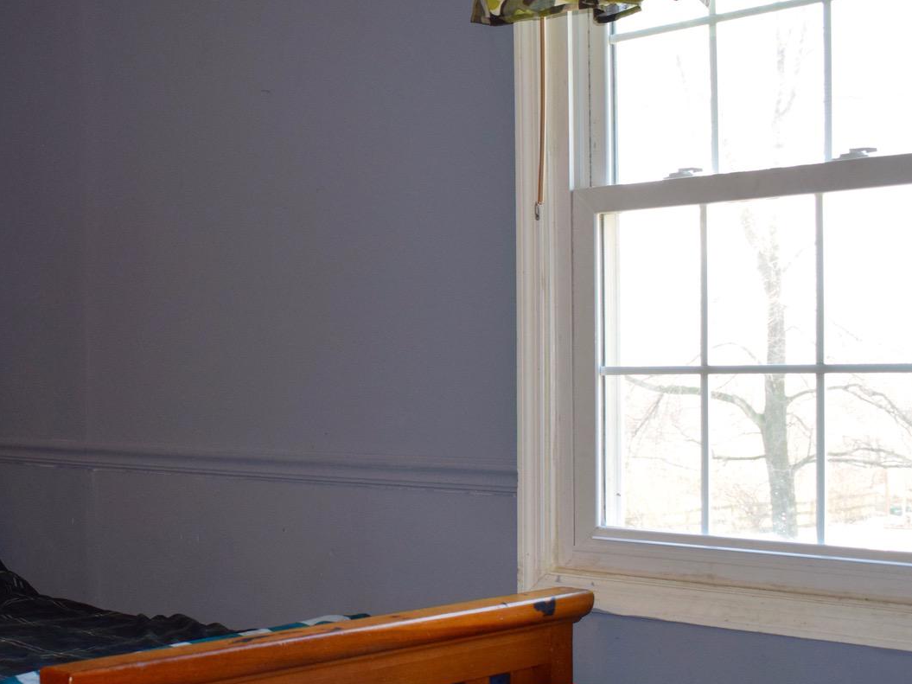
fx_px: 1475
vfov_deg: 26.1
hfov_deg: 33.2
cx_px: 164
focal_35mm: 56
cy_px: 382
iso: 800
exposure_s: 1/80
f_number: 4.5
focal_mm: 20
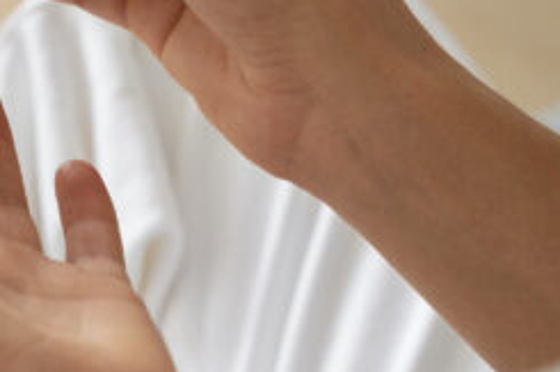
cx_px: -256
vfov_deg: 5.4
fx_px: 3964
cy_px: 207
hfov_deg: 7.9
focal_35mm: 255
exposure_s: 1/250
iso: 640
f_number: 3.5
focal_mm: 61
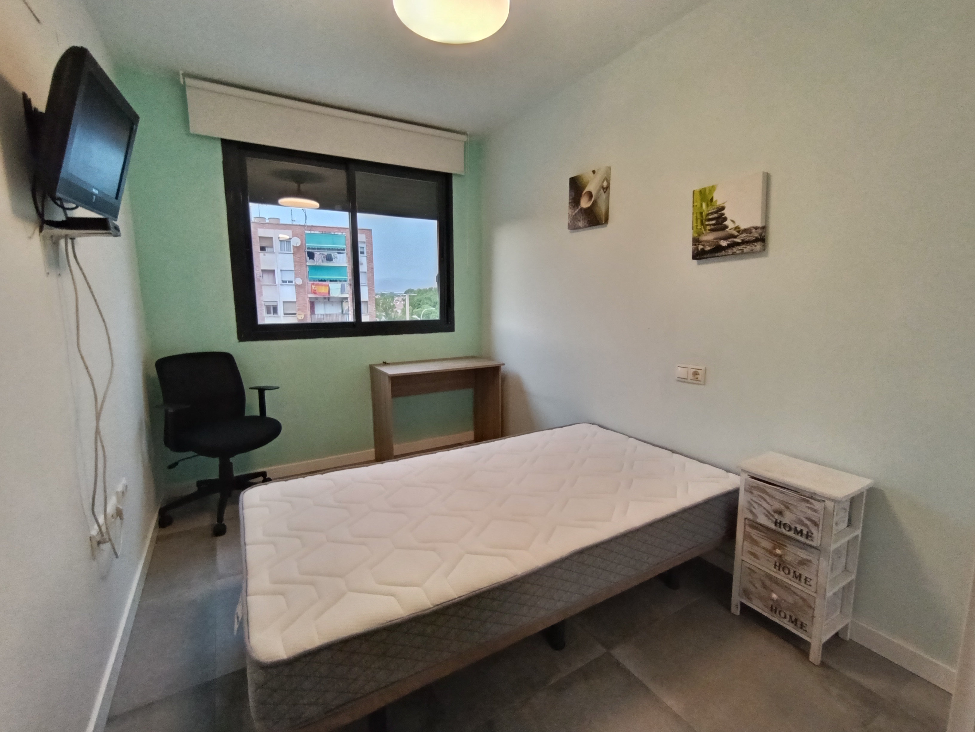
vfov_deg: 78.1
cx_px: 488
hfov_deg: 94.5
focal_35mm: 16
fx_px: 451
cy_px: 366
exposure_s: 1/50
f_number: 2.2
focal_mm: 1.65
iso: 229
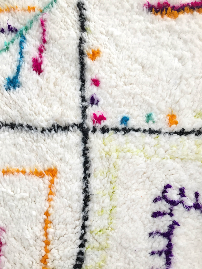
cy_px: 134
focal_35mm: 29
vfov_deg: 61.7
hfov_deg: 48.2
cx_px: 101
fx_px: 226
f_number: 2.2
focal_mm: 4.15
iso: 40
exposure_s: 1/33
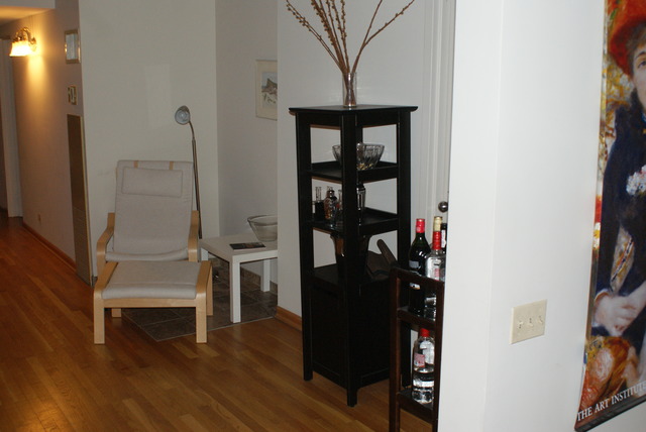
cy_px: 216
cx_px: 323
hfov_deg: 49.5
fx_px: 700
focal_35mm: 39
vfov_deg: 34.3
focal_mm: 26
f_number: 5.6
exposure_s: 1/60
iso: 400
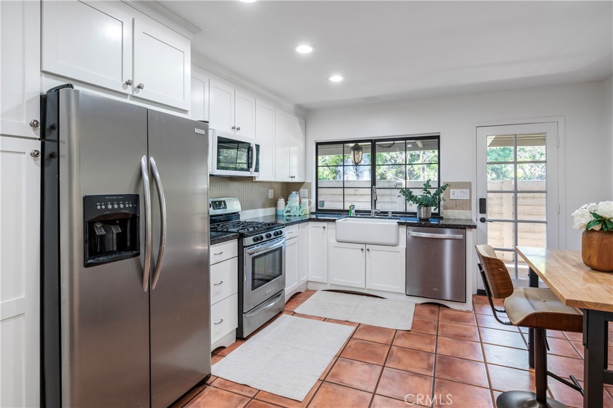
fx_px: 315
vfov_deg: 65.9
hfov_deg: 88.5
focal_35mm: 18
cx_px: 306
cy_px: 204
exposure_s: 1/40
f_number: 7.1
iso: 320
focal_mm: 18.5
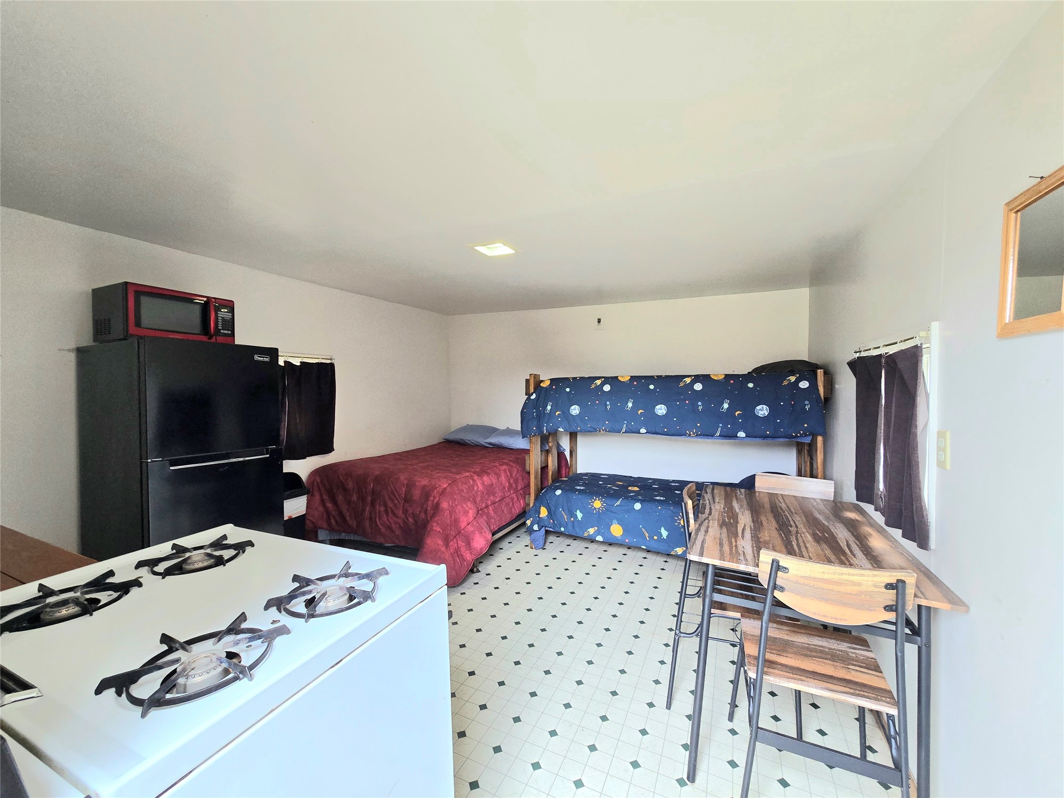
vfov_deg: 89.9
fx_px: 400
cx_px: 532
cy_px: 399
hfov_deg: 106.2
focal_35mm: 13
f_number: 2.2
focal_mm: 2.2
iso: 80
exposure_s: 1/60.2
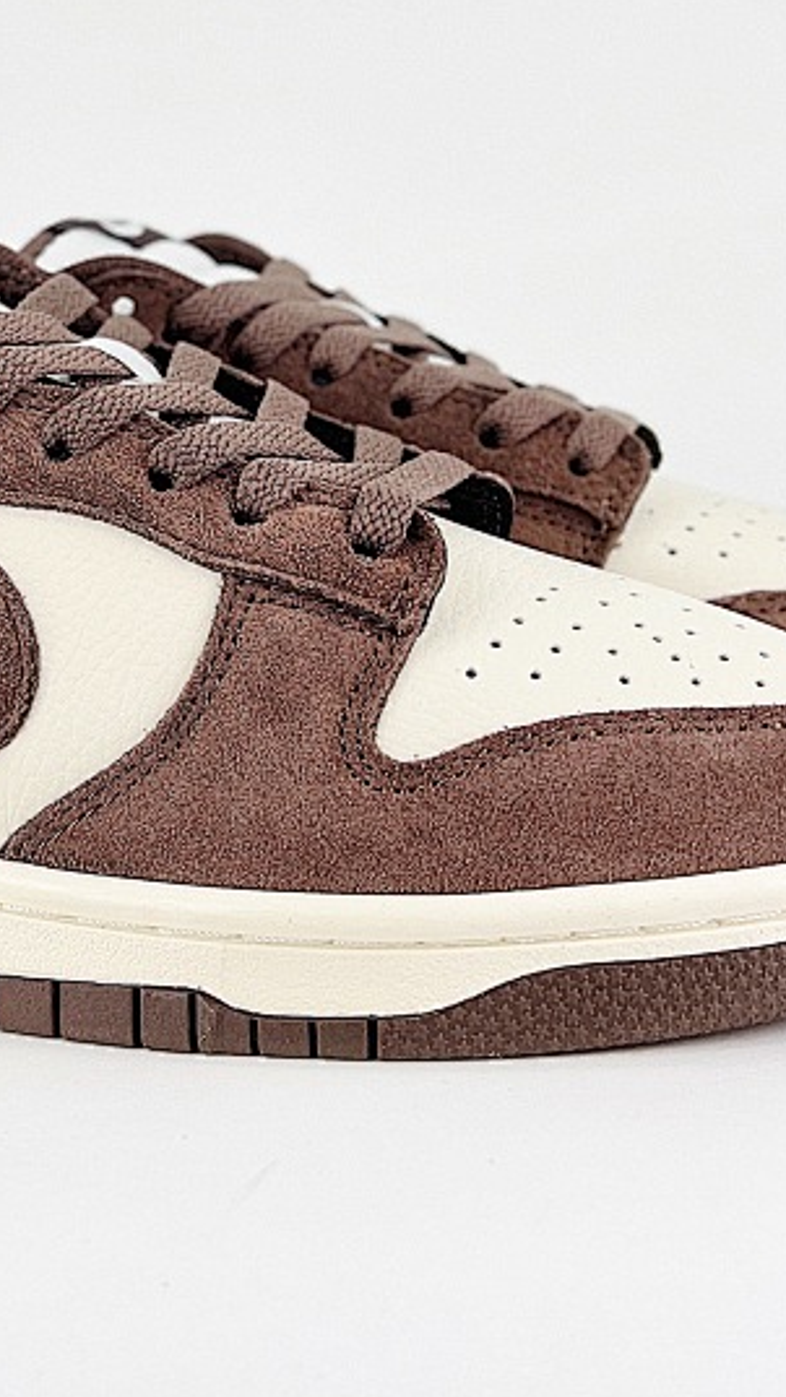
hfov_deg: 20.7
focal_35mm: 57
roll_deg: +1.5
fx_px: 2112
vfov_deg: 36.2
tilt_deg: -5.8
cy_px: 453
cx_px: 104
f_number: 1.5
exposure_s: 1/982
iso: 50
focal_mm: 5.7
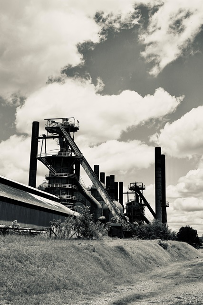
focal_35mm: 42
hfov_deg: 31.9
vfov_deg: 46.4
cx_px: 102
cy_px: 152
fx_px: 355
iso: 400
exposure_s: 1/2000
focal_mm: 28
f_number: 8
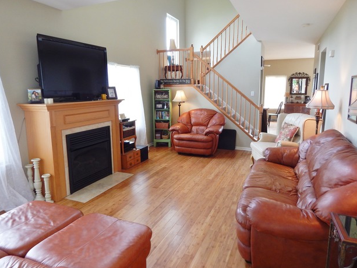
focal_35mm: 24
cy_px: 129
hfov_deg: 71.6
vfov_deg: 56.8
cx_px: 175
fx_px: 248
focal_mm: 4
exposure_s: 1/30
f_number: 3
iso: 140
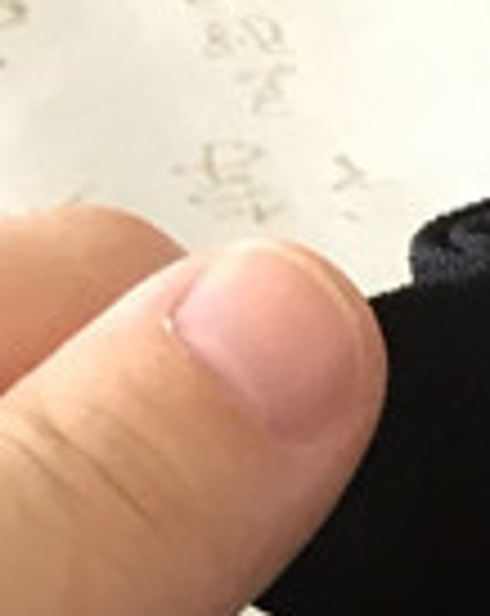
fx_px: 4020
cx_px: 1591
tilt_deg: -52.9
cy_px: 1695
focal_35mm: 221
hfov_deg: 6.3
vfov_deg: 7.8
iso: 50
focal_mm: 4.15
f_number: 2.2
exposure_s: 1/33
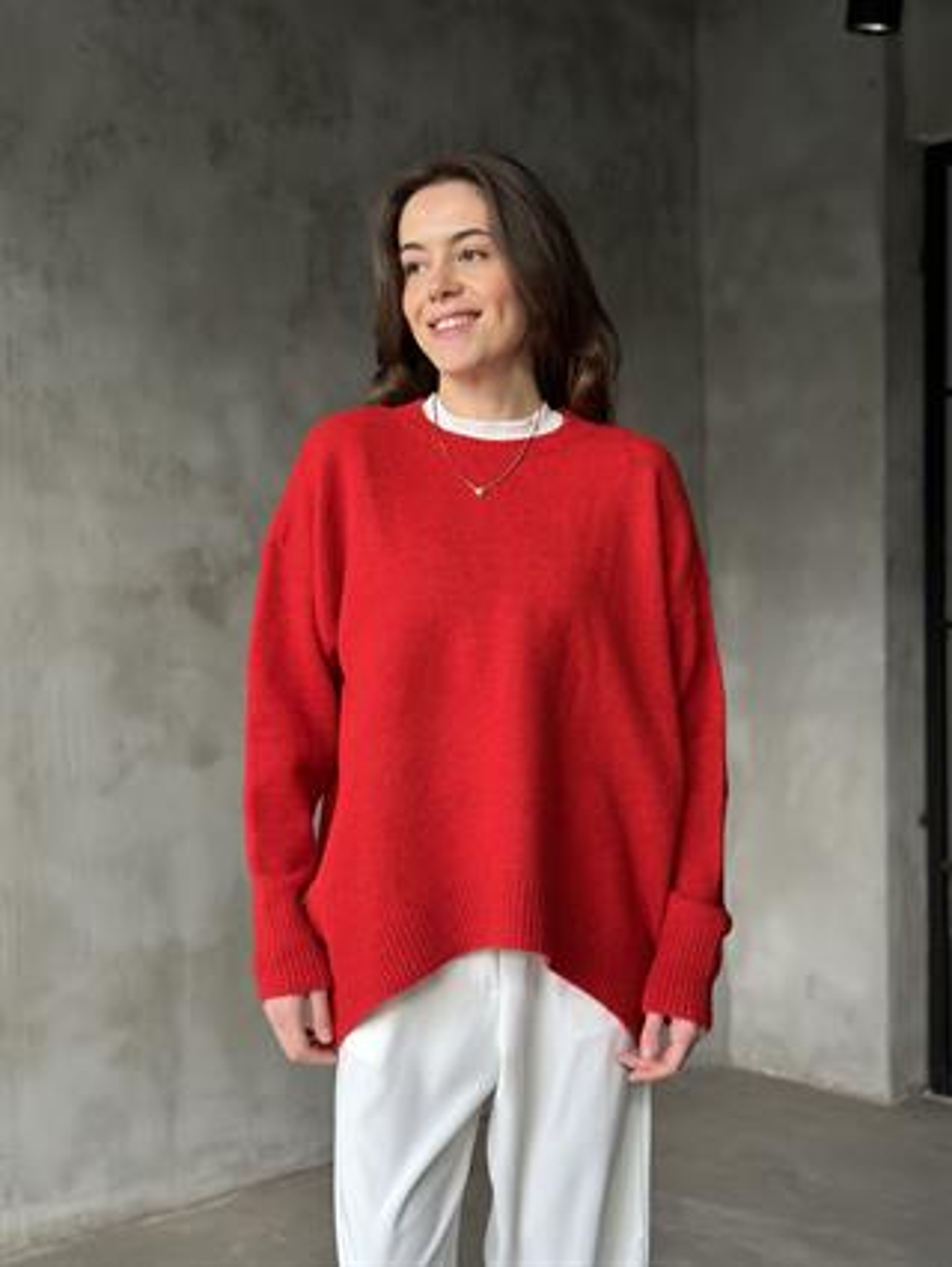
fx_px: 1758
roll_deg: +0.1
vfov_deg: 39.6
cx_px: 476
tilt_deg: -0.5
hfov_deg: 30.3
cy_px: 634
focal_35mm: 48
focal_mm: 6.86
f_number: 1.78
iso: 125
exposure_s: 1/64
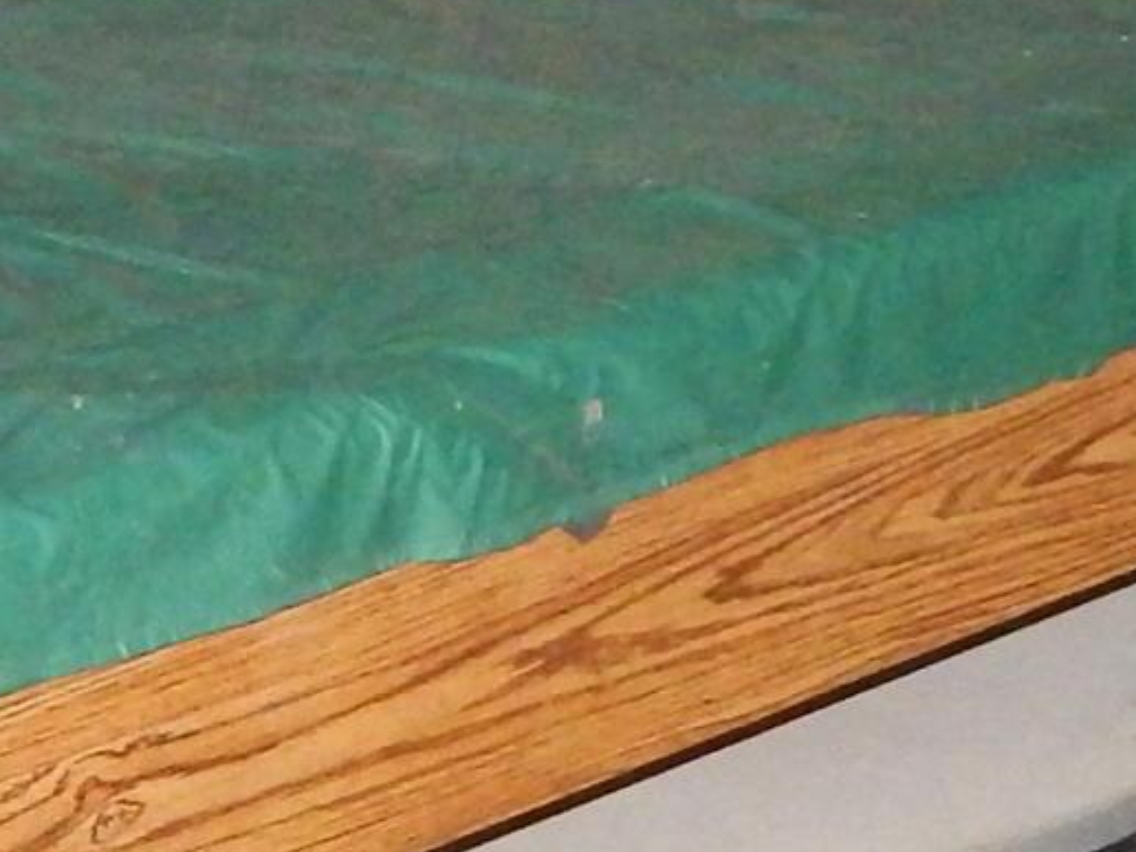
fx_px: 7253
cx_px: 238
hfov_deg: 8.9
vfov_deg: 6.7
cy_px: 53
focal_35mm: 221
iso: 900
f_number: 3.4
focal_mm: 6.8
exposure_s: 1/30
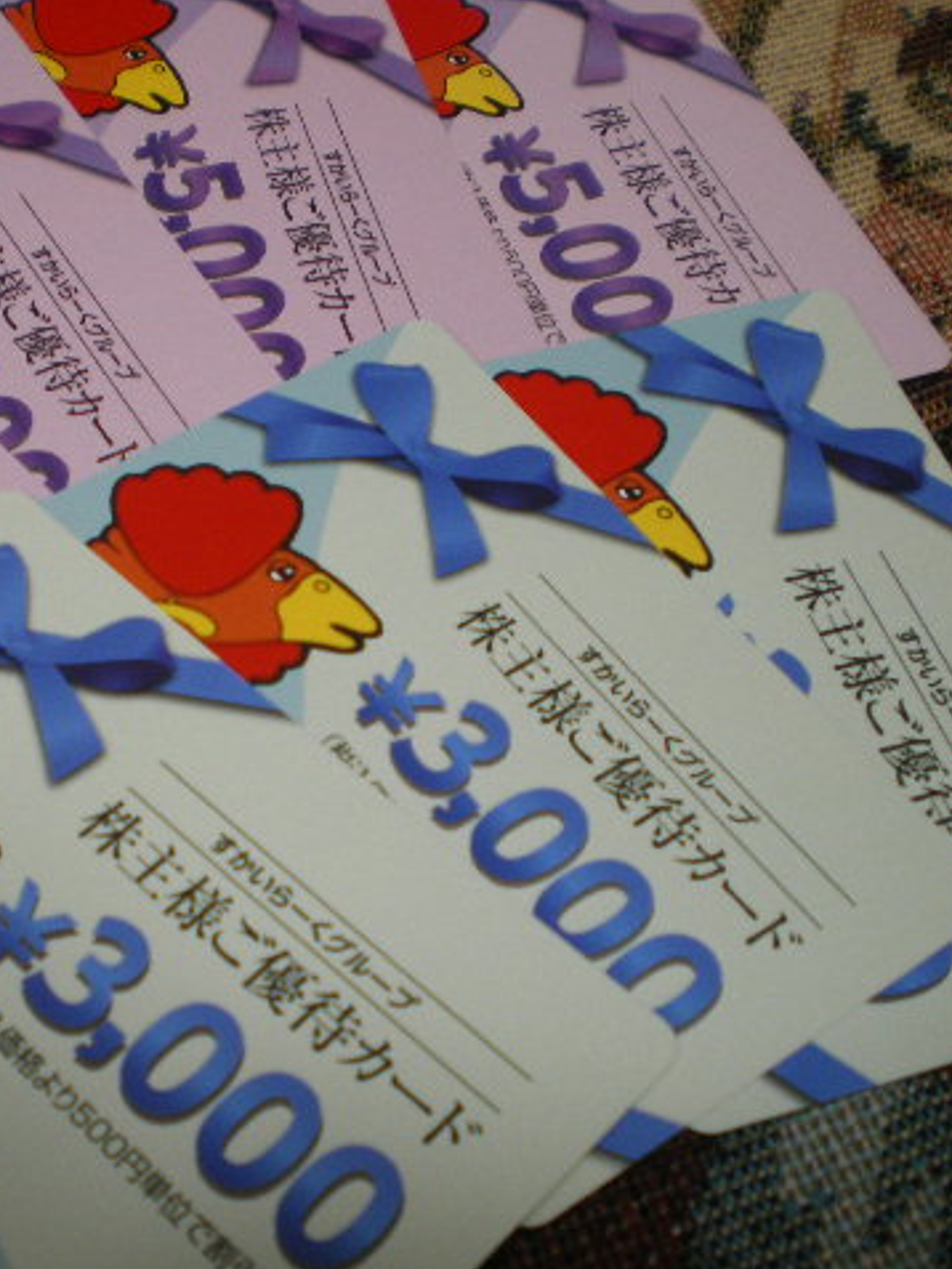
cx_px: 223
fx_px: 1869
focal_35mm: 51
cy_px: 636
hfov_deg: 28.1
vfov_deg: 37.5
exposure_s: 1/30
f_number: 3.1
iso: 200
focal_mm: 6.3
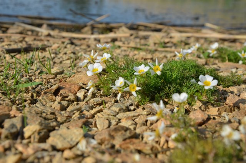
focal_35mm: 52
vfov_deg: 25.6
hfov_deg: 37.9
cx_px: 123
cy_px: 82
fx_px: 358
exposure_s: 1/250
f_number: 8
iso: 100
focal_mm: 35
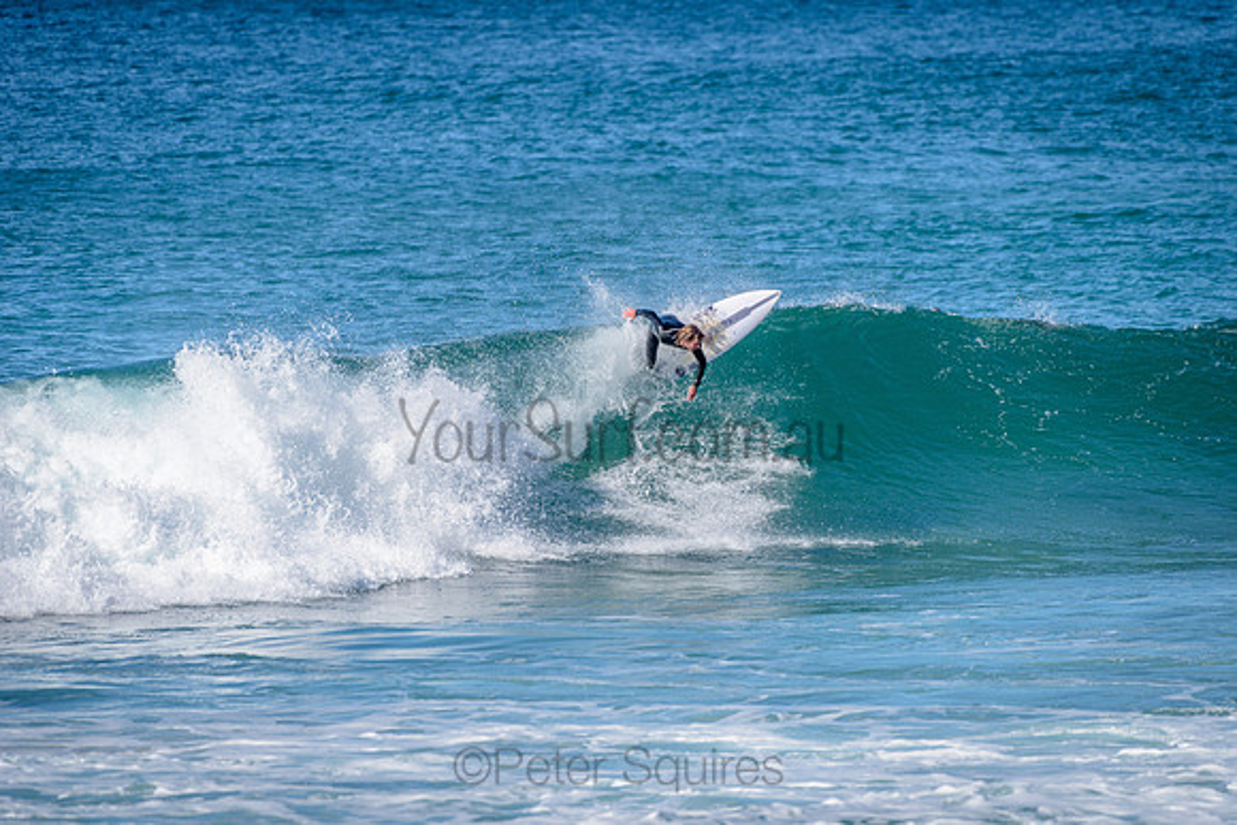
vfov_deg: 2.8
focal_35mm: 500
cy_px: 412
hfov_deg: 4.1
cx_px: 618
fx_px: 17184
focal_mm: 500
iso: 180
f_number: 5.6
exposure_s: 1/2000
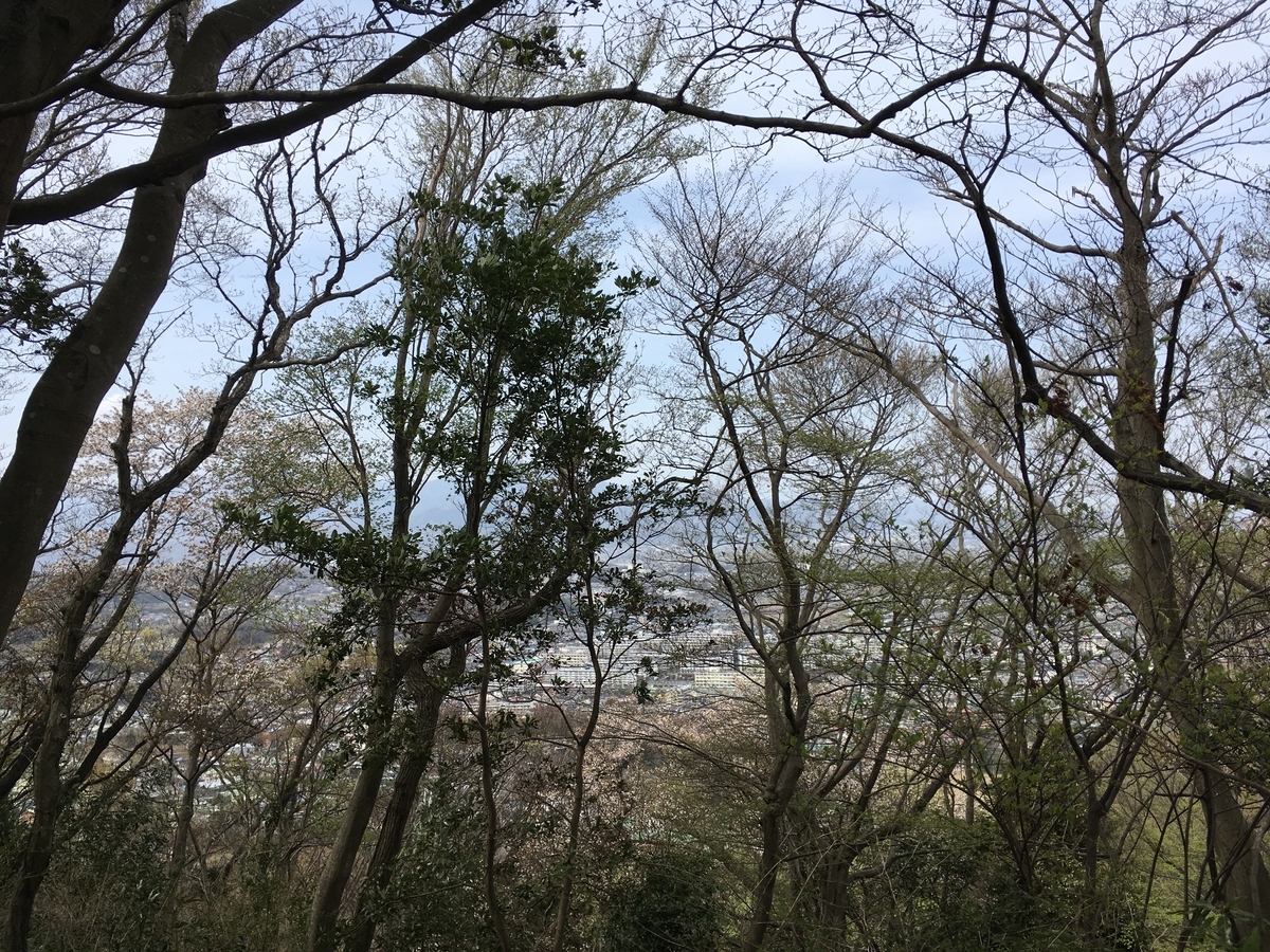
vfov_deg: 48.2
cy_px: 476
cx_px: 635
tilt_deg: +2.4
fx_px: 1064
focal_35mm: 29
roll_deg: +3.0
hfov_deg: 61.7
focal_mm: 4.15
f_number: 2.2
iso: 25
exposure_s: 1/1026
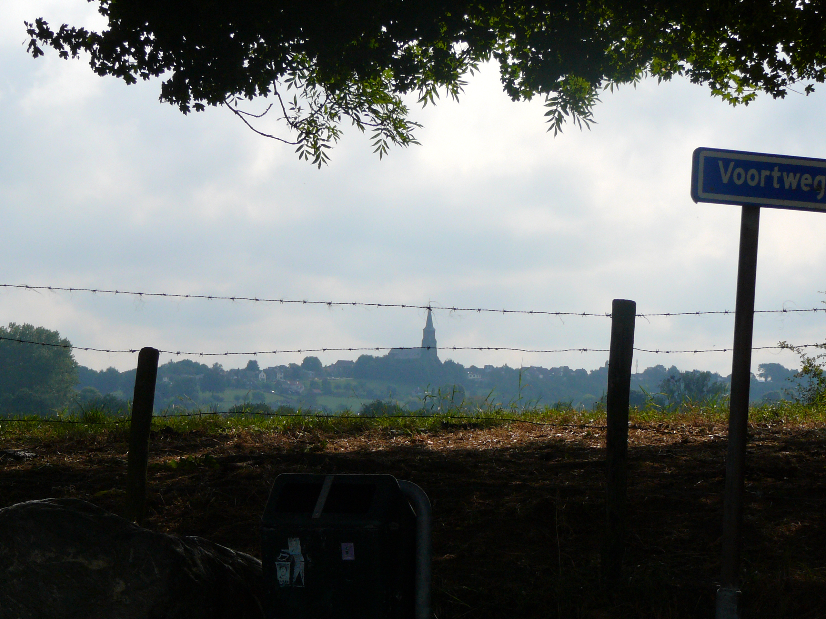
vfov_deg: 13.2
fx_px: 2673
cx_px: 413
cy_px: 310
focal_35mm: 112
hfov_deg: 17.6
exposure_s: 1/640
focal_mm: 16.6
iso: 80
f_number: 6.3
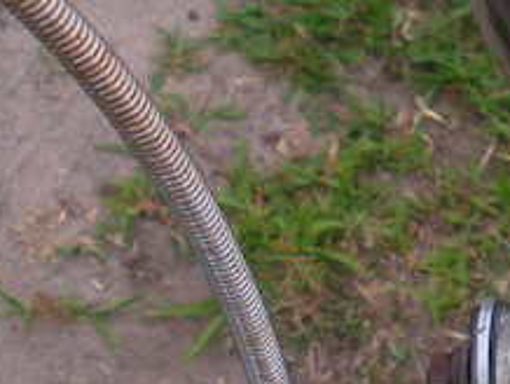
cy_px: 300
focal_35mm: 169
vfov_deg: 8.8
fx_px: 2493
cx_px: 732
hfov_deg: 11.3
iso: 64
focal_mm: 6.3
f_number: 3.5
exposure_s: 1/260
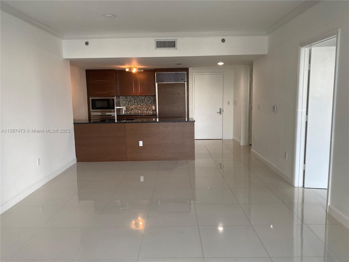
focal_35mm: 26
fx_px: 262
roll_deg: +0.9
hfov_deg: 67.3
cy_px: 131
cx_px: 174
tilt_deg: -6.5
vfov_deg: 53.1
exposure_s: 1/120
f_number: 1.8
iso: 125
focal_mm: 4.25
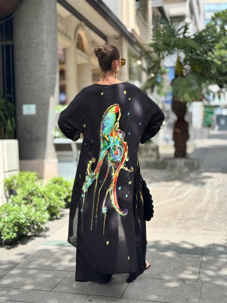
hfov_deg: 30.3
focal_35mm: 48
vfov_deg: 39.7
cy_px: 152
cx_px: 114
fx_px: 420
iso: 64
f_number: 1.78
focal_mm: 6.76
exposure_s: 1/995
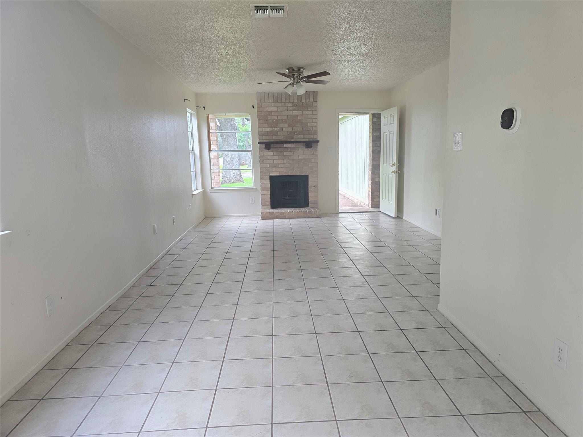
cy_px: 218
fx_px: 387
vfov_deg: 58.9
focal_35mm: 23
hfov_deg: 73.9
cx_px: 292
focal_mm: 6.3
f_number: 1.7
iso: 250
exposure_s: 1/120
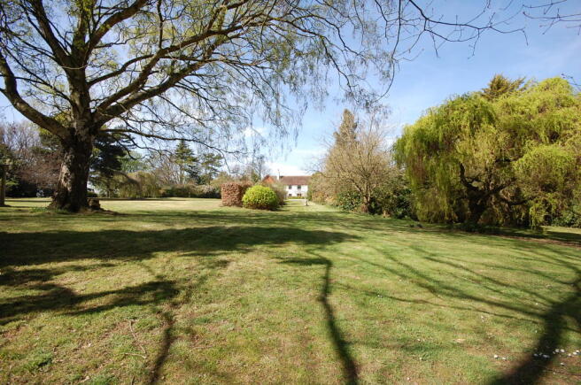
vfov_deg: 77.1
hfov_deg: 100.5
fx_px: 242
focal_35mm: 15
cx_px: 290
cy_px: 192
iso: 200
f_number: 7.1
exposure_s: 1/200
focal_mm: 10
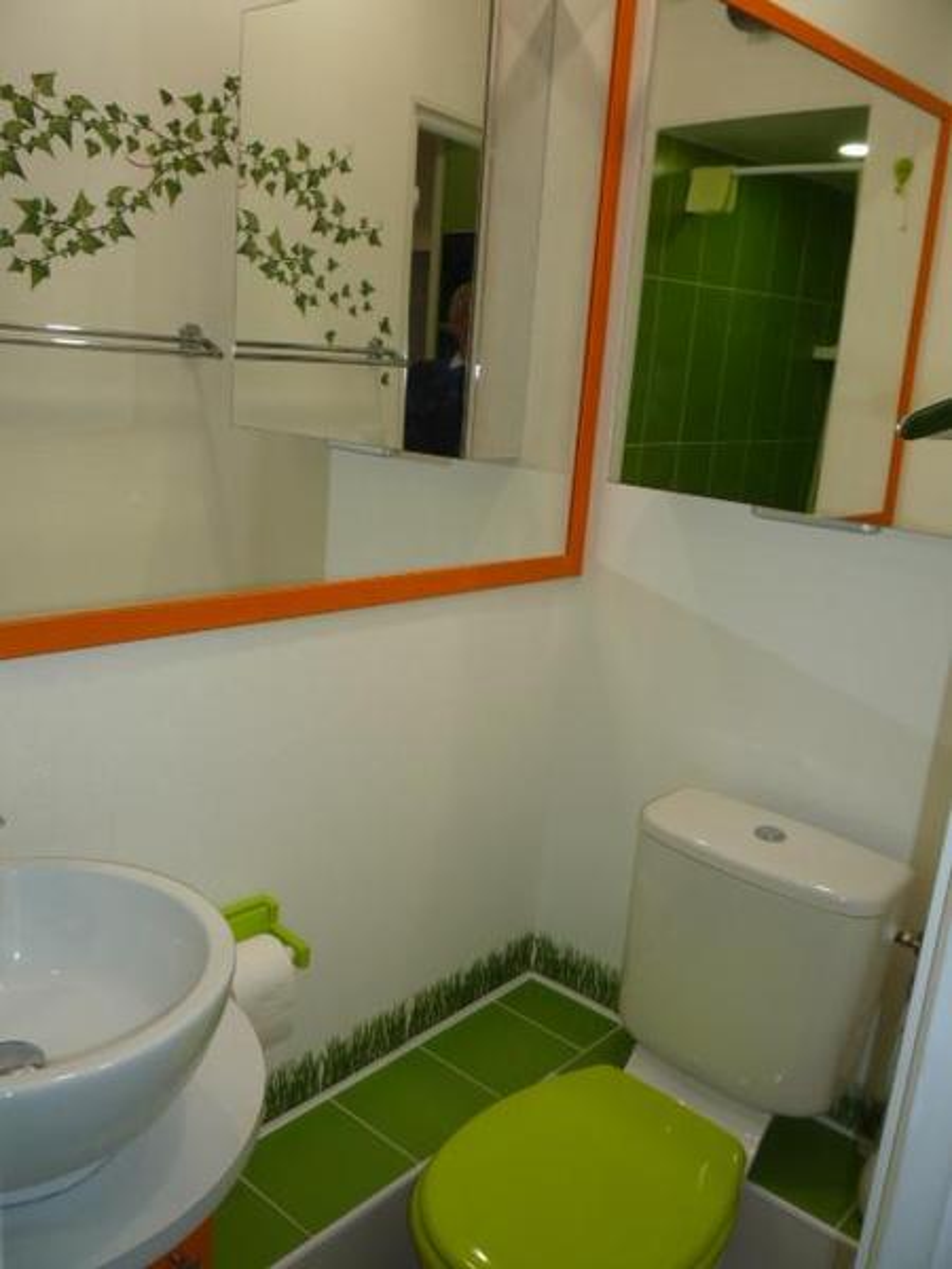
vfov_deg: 60.0
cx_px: 476
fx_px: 1100
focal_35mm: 30
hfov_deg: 46.8
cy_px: 634
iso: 100
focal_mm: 5.2
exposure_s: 1/30
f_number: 3.3
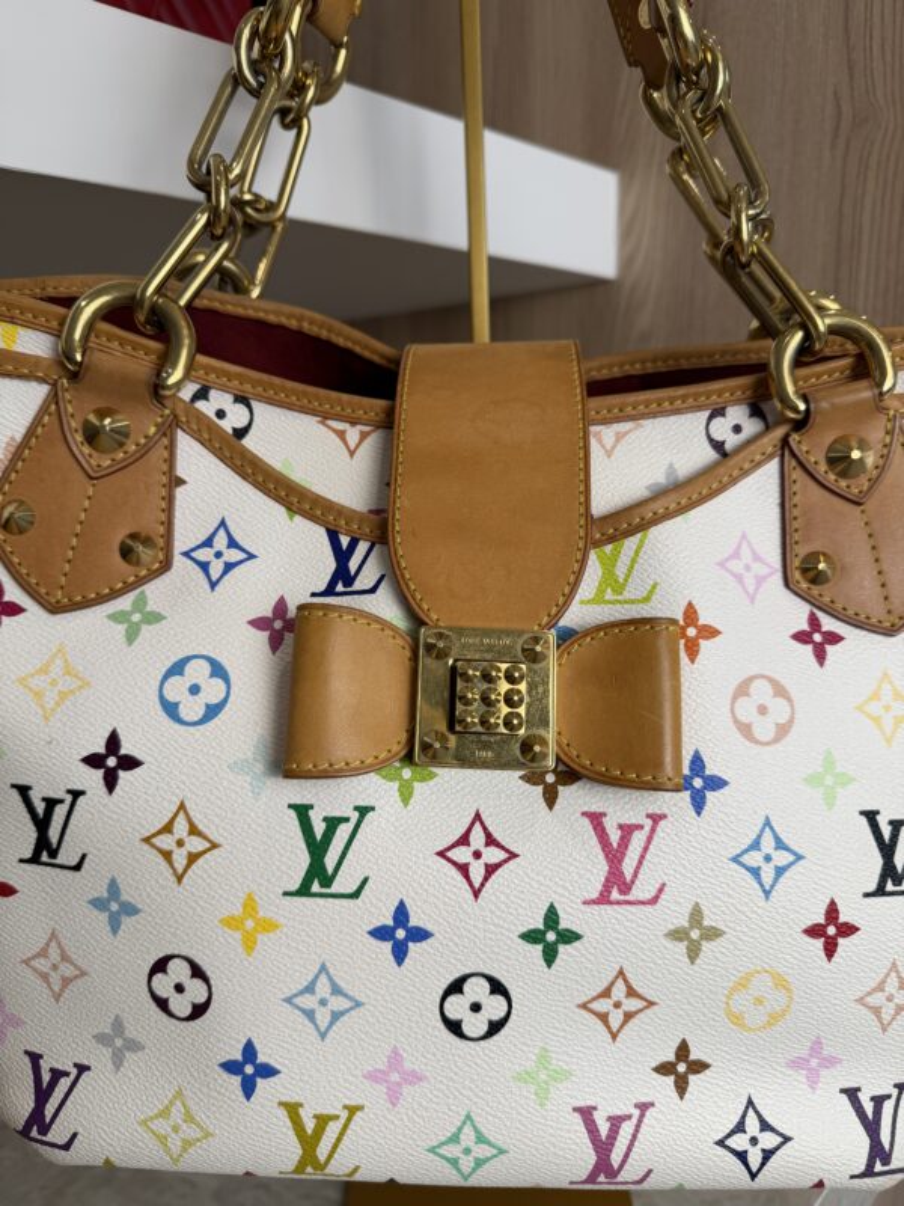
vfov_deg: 71.6
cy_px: 603
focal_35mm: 24
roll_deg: +0.2
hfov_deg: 56.8
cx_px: 452
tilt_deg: -11.4
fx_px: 836
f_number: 1.78
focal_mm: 6.76
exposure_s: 1/146
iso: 50
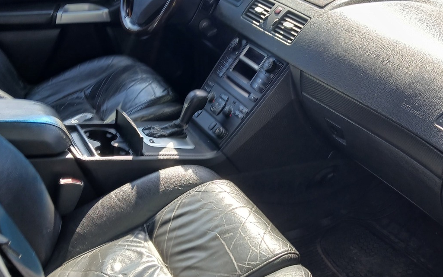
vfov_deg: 29.9
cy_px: 152
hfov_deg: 46.1
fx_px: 519
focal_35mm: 43
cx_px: 244
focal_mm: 3.98
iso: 32
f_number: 1.8
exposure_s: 1/100
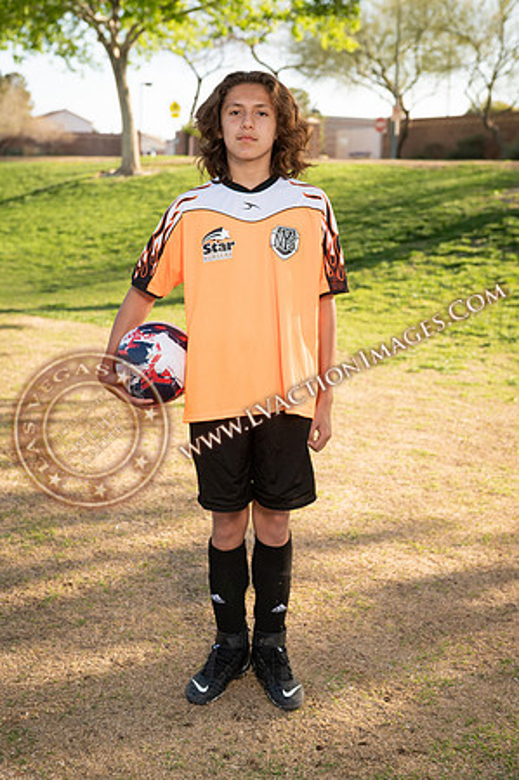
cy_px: 390
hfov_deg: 28.0
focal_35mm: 48
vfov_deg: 41.2
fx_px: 1040
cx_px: 260
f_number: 4
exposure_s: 1/250
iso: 100
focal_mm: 48
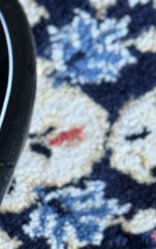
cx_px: -219
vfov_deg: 9.7
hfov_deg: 6.0
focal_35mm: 211
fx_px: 1434
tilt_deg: -72.1
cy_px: 325
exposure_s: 1/46
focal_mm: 6.76
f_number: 1.78
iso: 250
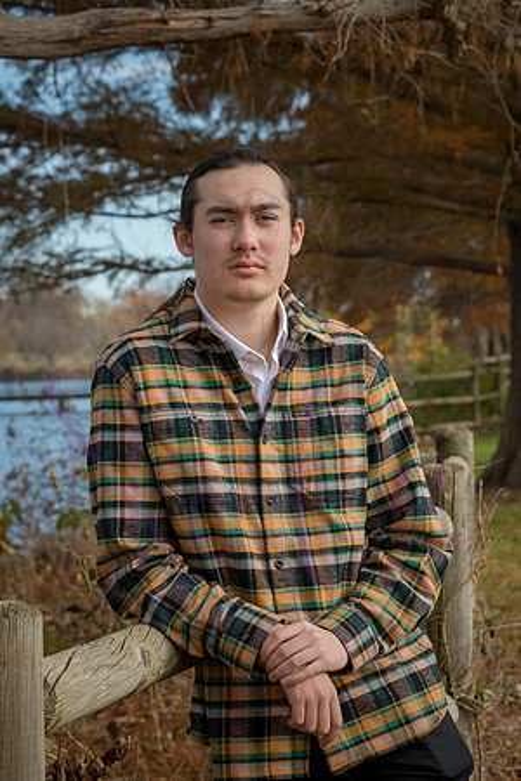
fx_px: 2171
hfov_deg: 13.7
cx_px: 260
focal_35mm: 100
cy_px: 390
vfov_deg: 20.4
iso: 400
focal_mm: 100
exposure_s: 1/320
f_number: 10
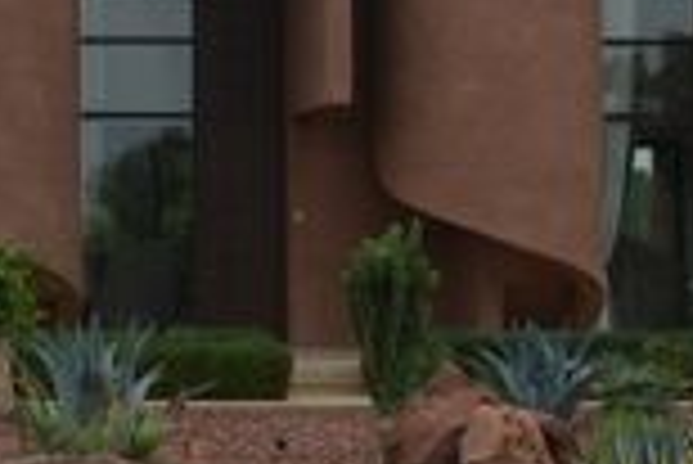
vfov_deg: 8.9
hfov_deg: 13.0
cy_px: 176
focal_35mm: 154
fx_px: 2965
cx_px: -155
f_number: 7.1
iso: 100
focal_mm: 27
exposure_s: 1/200
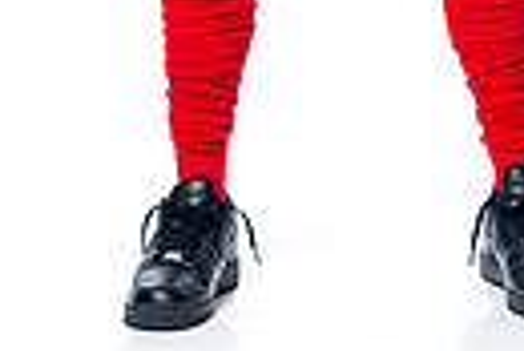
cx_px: 391
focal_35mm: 298
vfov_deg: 4.5
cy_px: -500
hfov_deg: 6.9
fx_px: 4342
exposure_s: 1/250
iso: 100
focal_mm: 86
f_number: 5.6
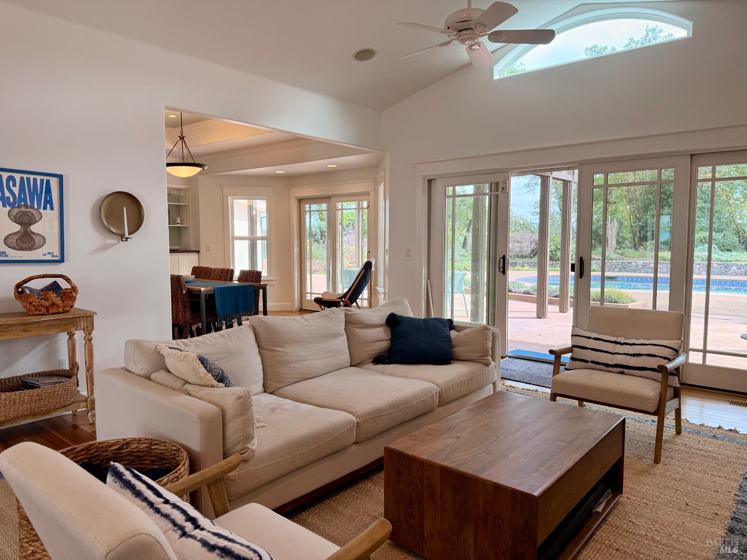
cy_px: 280
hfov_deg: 71.6
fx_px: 518
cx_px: 374
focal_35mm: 24
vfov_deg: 56.8
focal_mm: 6.76
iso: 125
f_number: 1.78
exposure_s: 1/228
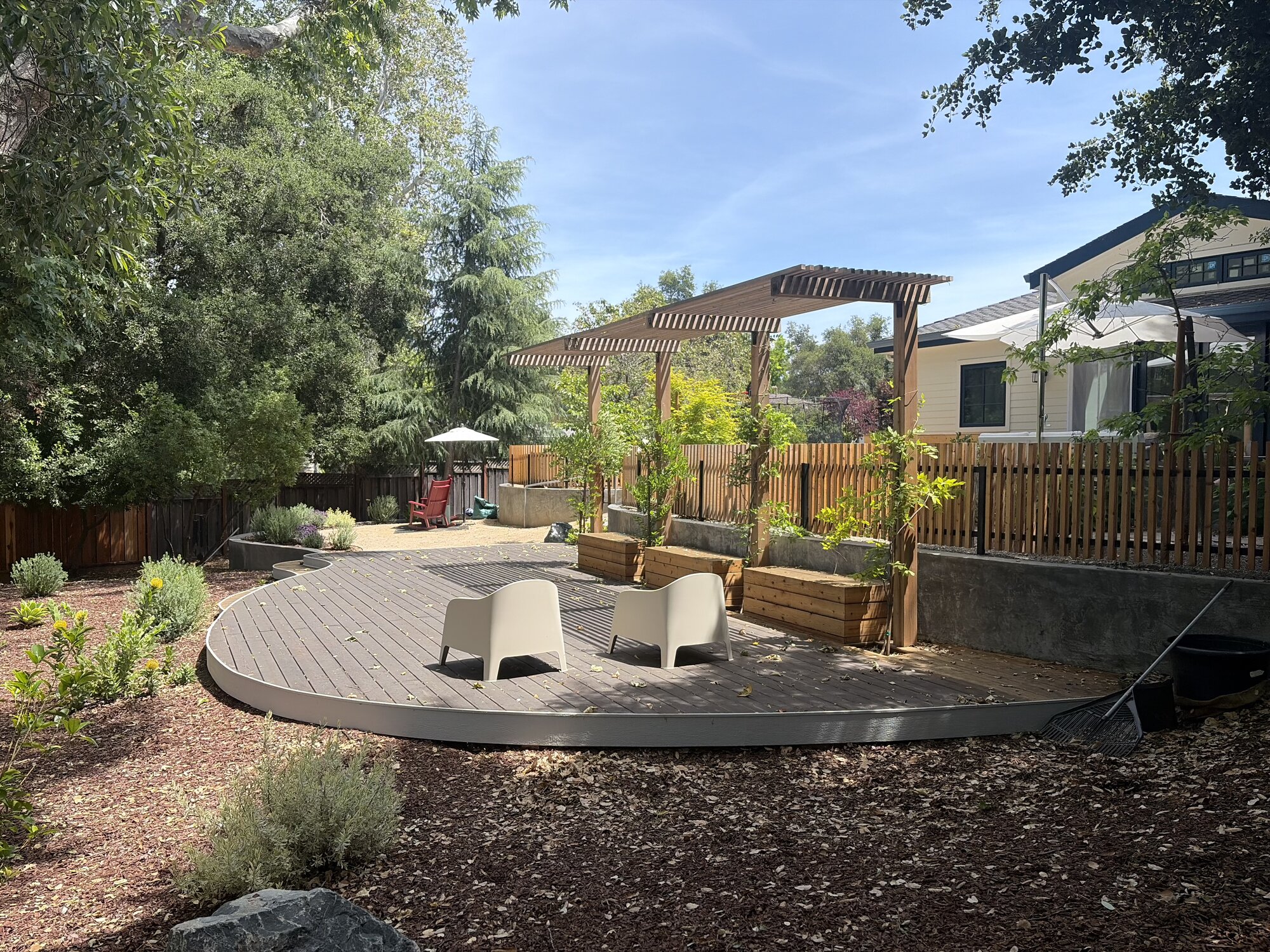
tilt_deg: -1.3
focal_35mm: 26
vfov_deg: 53.1
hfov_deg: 67.3
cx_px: 635
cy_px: 476
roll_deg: -0.1
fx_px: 954
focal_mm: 5.96
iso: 50
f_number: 1.6
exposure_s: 1/1393
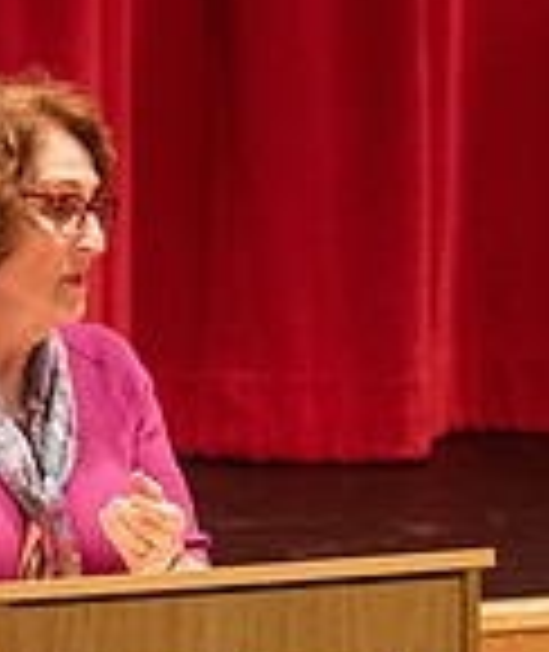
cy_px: 739
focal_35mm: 584
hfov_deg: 2.7
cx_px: 34
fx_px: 11509
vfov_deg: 3.2
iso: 2500
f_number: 2.8
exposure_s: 1/80
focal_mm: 125
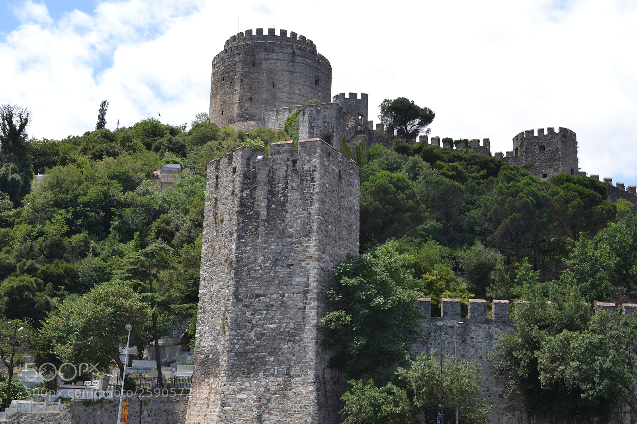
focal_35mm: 48
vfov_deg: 28.1
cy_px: 212
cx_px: 318
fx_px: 849
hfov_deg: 41.1
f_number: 9
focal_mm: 32
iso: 100
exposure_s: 1/125
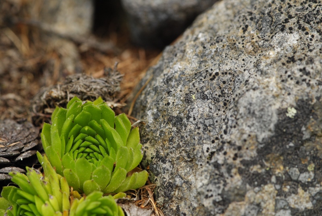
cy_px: 108
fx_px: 1142
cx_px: 161
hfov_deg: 16.0
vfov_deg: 10.8
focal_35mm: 128
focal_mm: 85
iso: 400
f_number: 6.3
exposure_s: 1/125
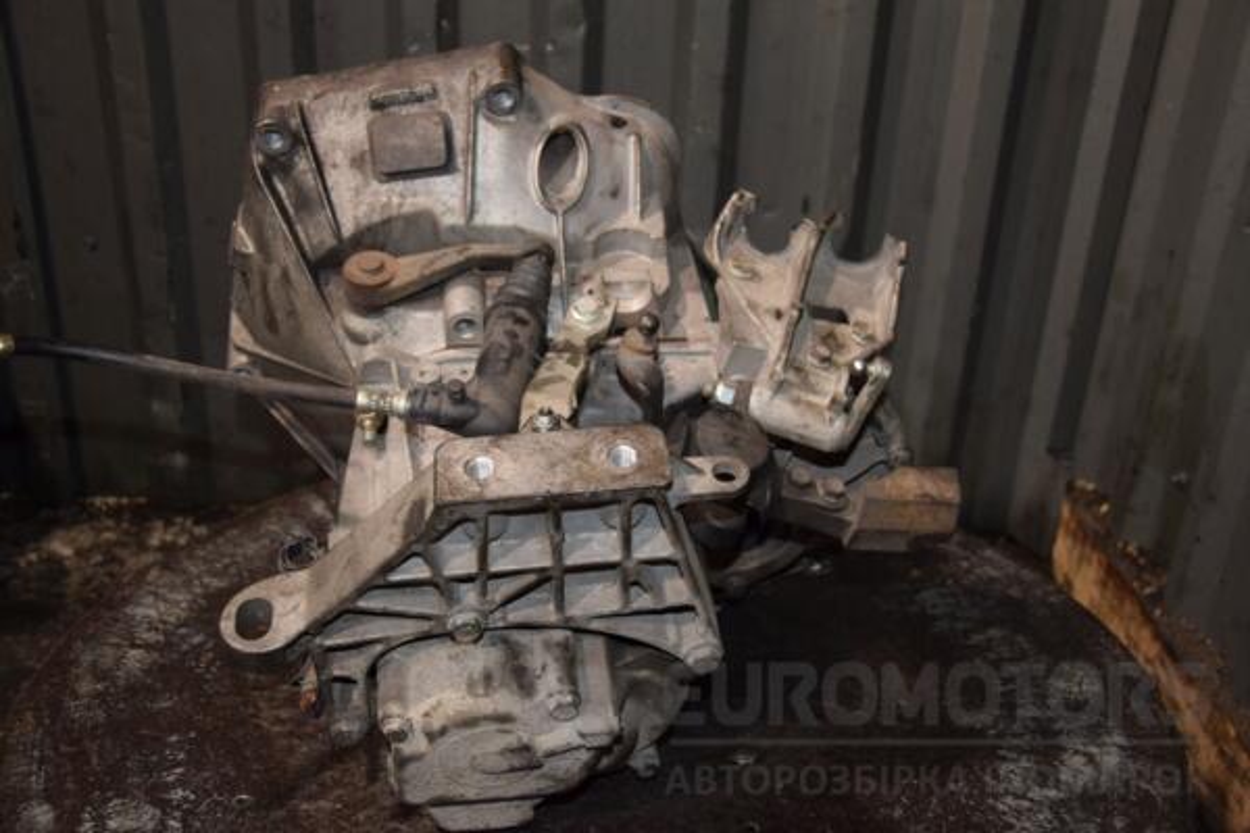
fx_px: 1354
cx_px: 625
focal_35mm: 39
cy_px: 416
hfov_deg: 49.6
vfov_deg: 34.2
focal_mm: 26
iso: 800
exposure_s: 1/60
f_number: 5
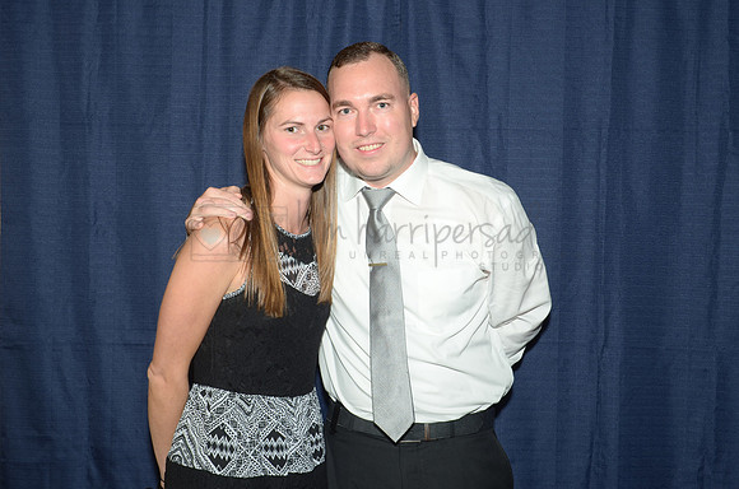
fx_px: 860
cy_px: 244
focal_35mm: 42
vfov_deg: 31.7
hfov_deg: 46.5
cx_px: 370
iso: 160
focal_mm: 28
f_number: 8
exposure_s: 1/200
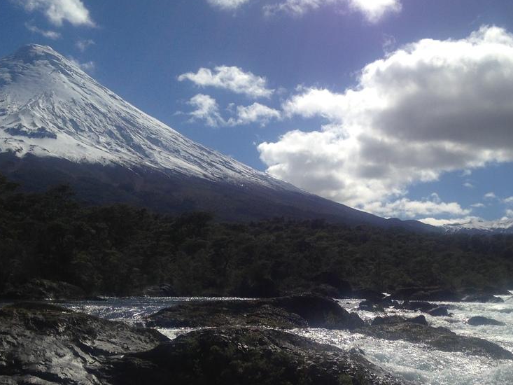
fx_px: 800
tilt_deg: +2.2
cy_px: 253
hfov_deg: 35.3
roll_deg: -2.4
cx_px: 332
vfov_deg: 26.9
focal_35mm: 54
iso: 50
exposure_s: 1/6024
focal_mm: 4.12
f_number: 2.4
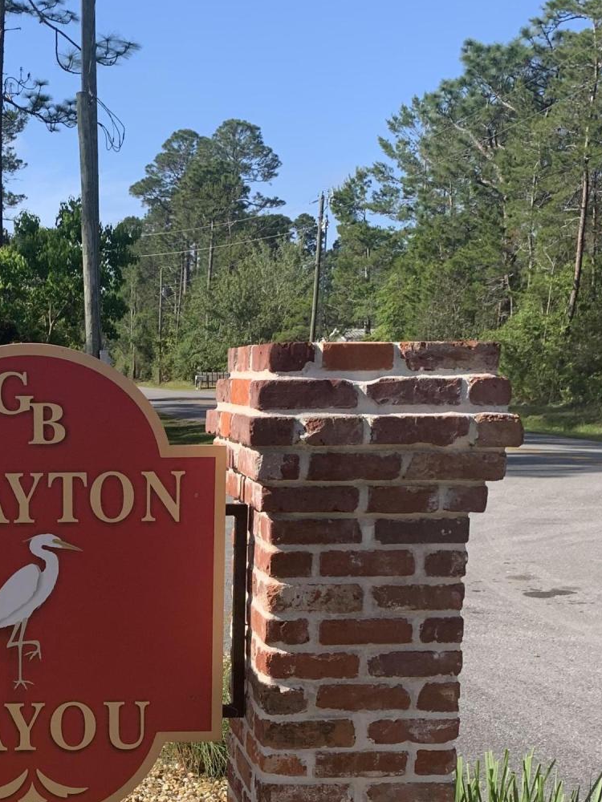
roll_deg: +2.0
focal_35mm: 52
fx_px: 1206
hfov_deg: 26.7
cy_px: 592
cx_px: 18
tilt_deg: -8.9
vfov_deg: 36.1
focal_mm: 4.25
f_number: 1.8
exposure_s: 1/1314
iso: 25
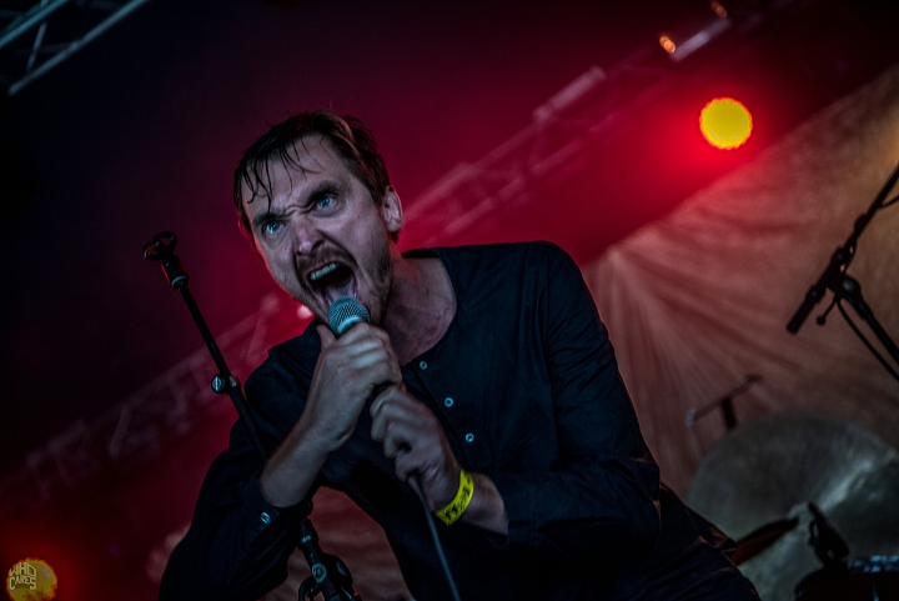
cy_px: 300
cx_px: 450
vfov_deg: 22.7
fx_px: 1499
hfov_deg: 33.4
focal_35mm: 60
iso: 800
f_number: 2.8
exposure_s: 1/125
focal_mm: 60
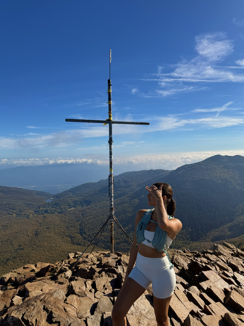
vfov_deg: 71.6
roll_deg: +1.7
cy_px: 163
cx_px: 122
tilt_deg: -3.5
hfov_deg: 56.8
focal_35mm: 24
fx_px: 226
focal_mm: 6.76
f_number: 1.78
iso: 80
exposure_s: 1/6173
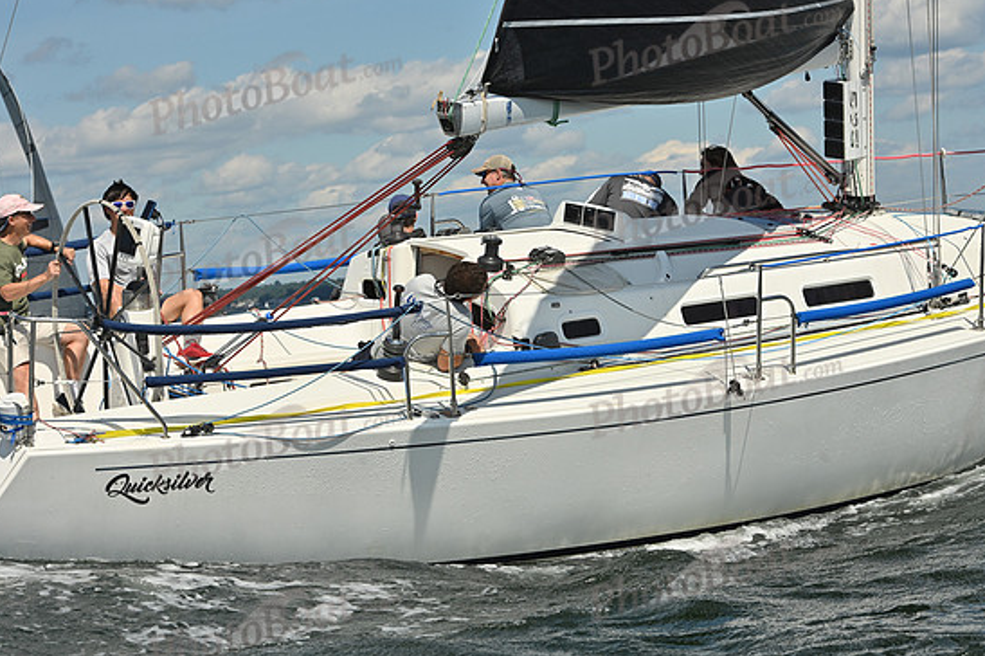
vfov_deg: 13.1
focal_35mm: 104
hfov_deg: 19.7
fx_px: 2844
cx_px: 497
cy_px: 323
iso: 250
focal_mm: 98
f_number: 11
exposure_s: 1/1250
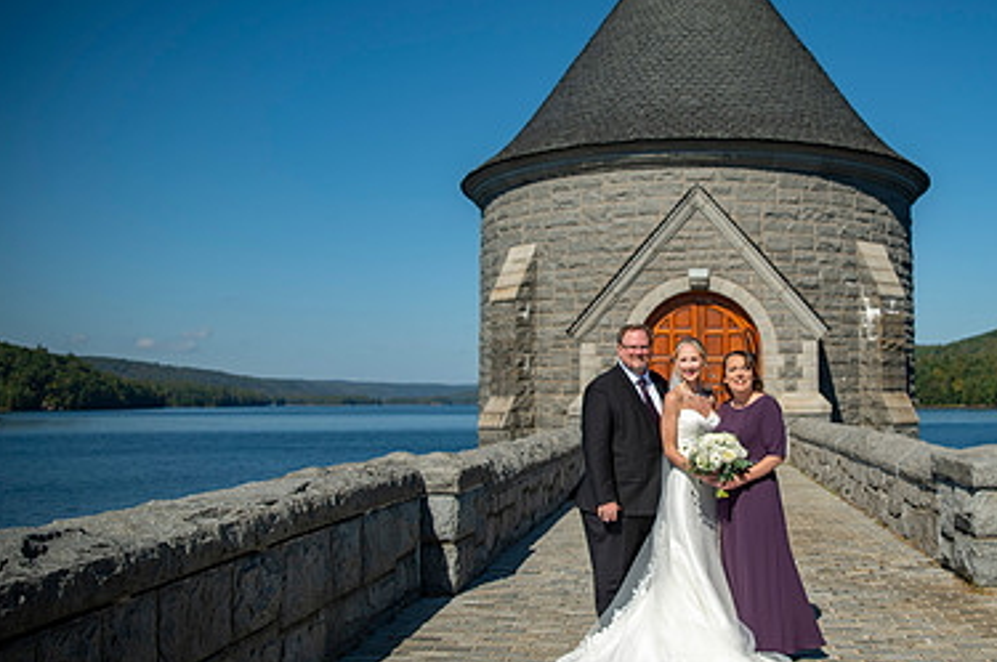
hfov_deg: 49.6
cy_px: 292
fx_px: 1051
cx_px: 691
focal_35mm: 38
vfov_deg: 34.9
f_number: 2.8
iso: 80
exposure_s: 1/3200
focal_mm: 24
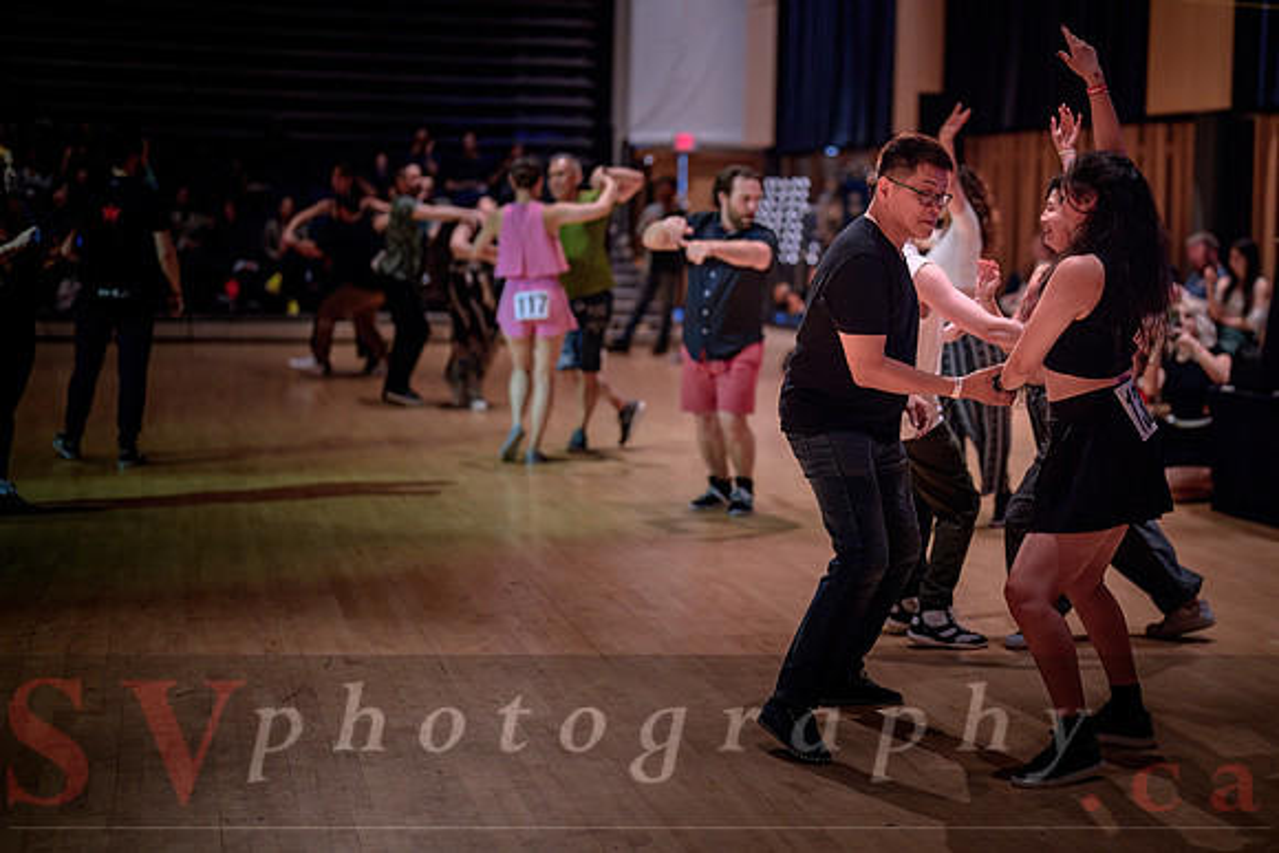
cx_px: 800
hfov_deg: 32.0
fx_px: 2222
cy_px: 320
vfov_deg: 21.7
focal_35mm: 63
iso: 1250
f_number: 1.2
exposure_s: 1/500
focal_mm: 50
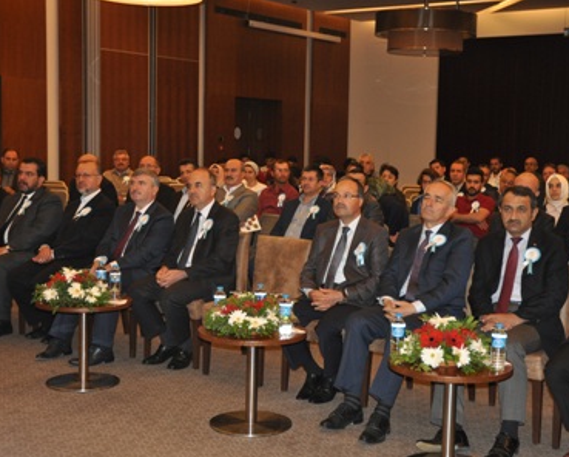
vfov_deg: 26.3
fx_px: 978
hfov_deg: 32.4
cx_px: 307
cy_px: 228
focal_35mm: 58
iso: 800
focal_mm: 34
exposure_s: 1/60
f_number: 4
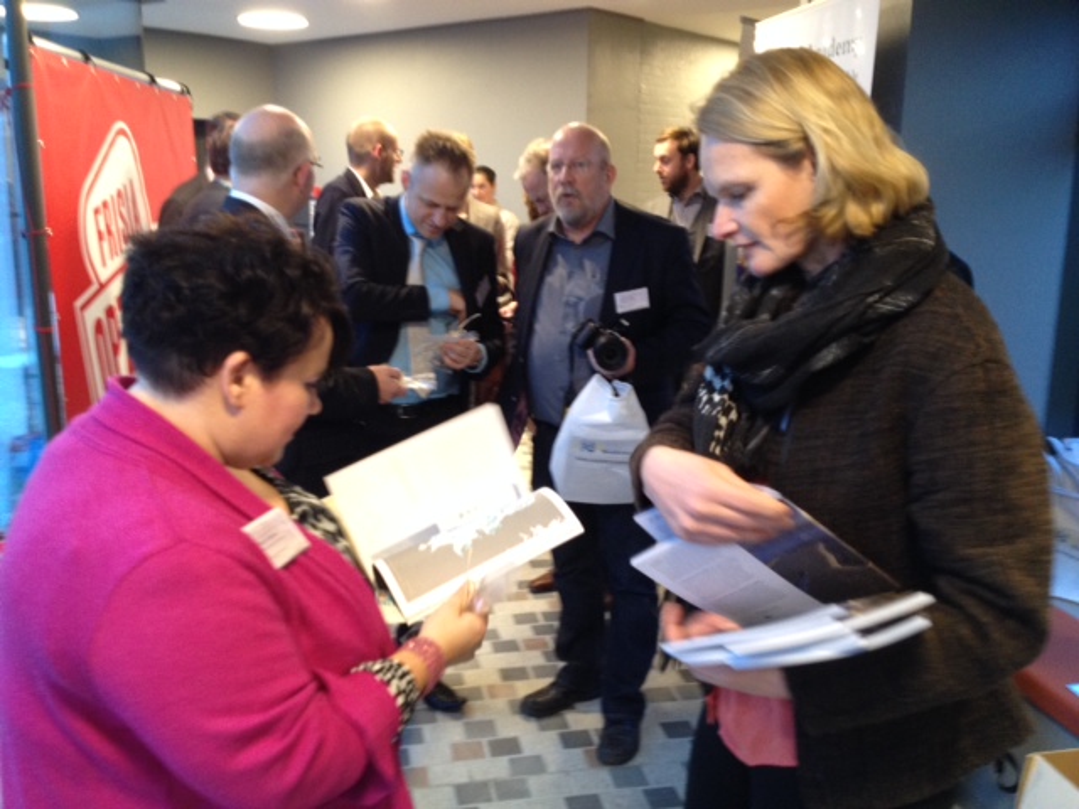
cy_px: 404
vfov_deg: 40.7
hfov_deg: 52.6
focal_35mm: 35
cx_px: 540
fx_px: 1091
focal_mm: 4.28
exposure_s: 1/20
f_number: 2.4
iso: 160
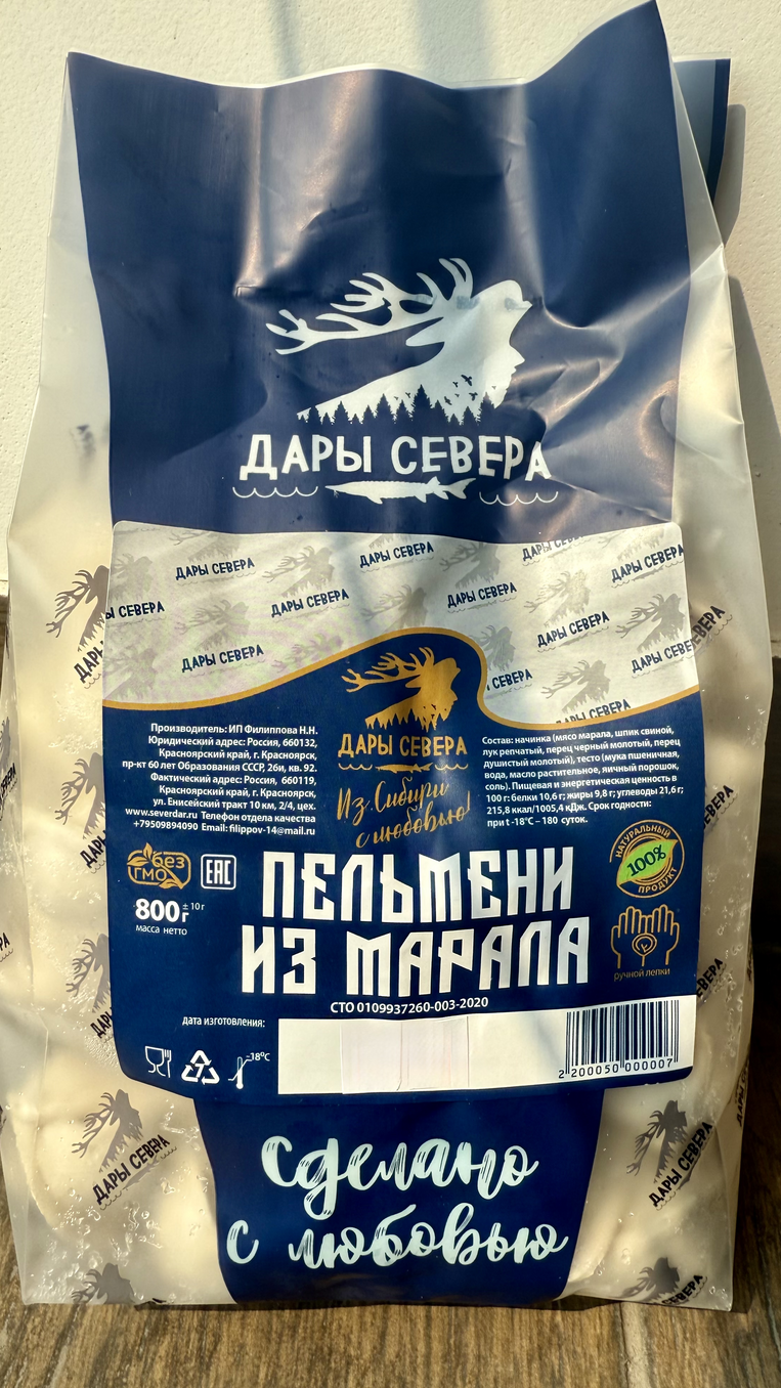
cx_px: 439
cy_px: 694
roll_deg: -2.2
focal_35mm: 27
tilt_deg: -29.2
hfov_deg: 42.8
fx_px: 994
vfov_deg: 69.9
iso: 40
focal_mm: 2.22
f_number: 2.2
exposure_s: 1/894
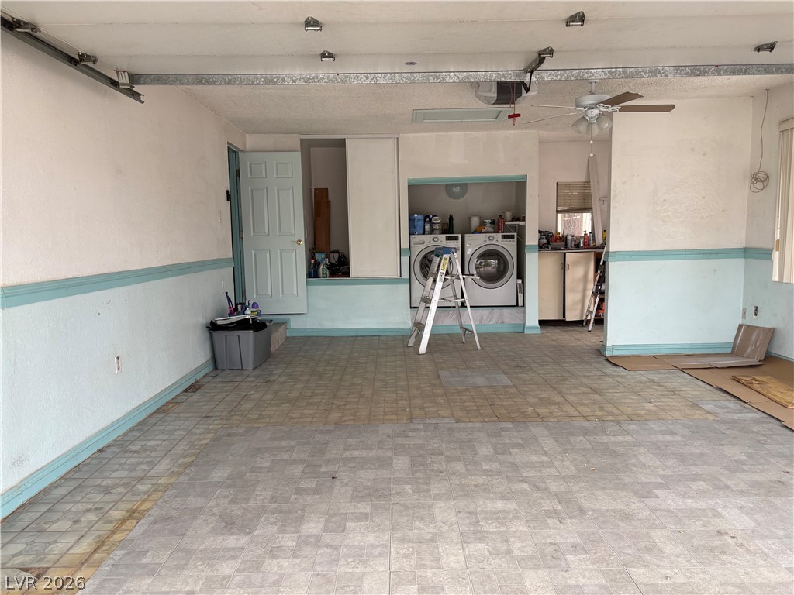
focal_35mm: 26
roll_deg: -0.5
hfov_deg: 67.3
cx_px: 397
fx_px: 596
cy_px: 298
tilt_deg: -6.1
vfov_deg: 53.1
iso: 50
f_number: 1.6
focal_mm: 5.96
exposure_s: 1/367
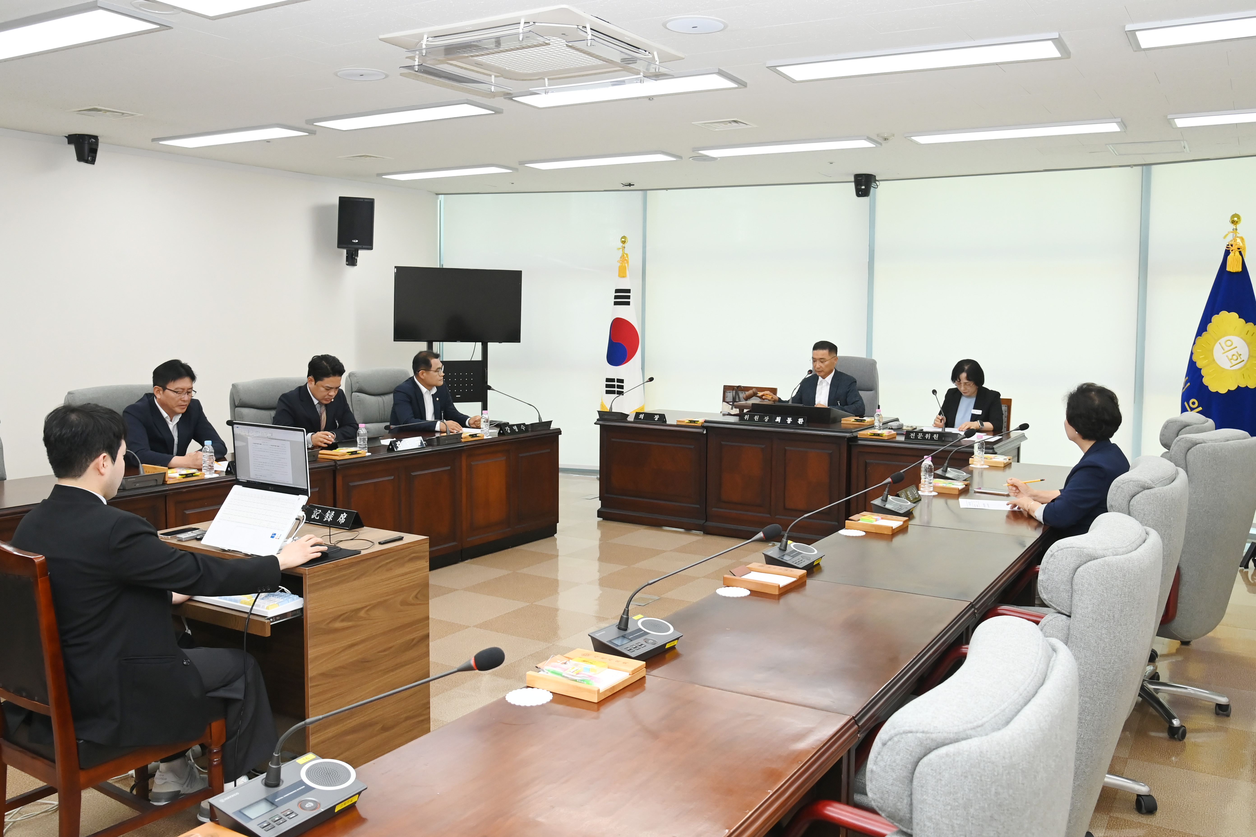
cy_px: 418
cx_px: 628
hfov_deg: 67.4
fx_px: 942
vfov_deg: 47.9
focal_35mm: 27
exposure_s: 1/250
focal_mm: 27
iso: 2500
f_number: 6.3
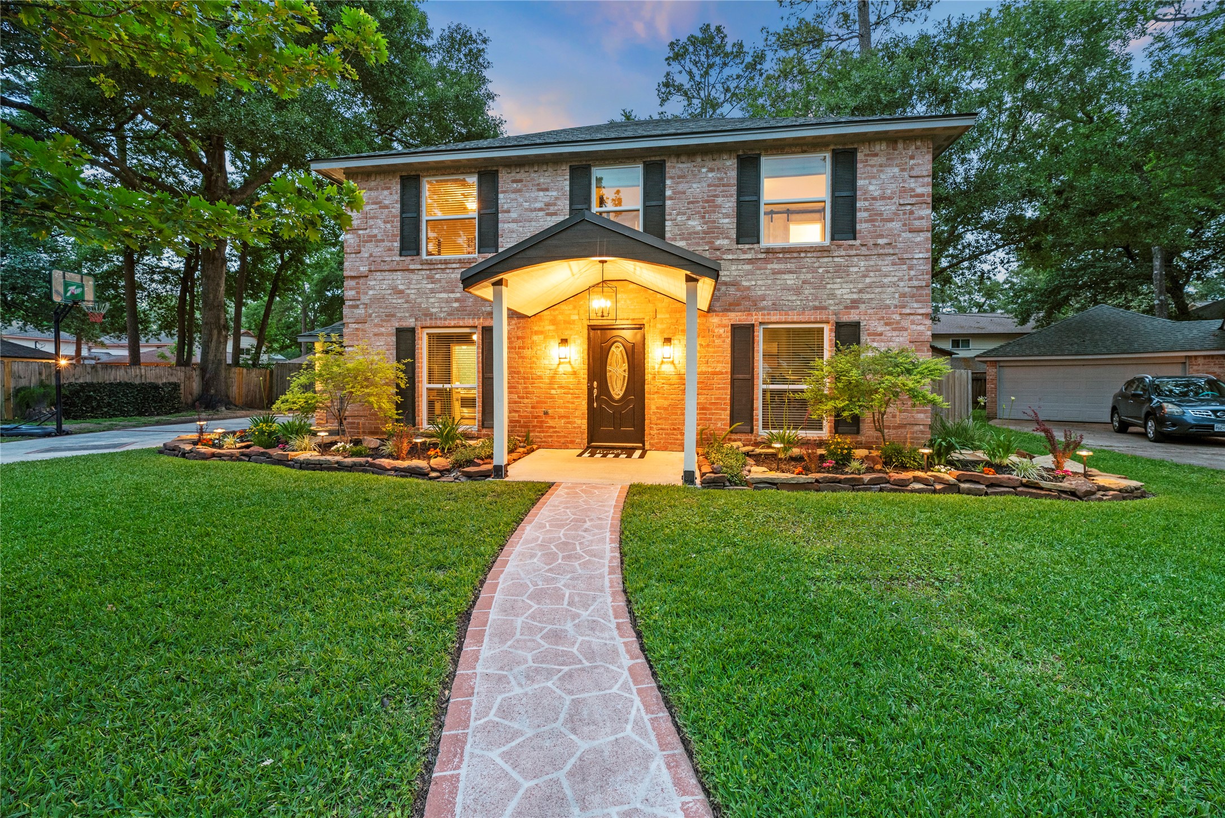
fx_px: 476
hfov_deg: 104.2
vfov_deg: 81.2
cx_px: 612
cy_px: 409
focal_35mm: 14
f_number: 8
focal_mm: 14
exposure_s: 1/4
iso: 800
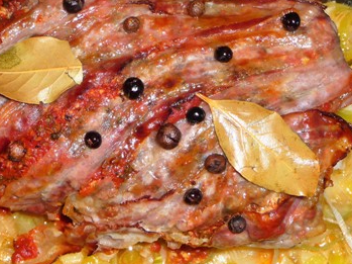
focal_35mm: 101
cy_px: 107
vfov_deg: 14.6
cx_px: 148
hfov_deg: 19.5
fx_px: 1026
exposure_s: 1/30
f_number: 4.3
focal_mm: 9.3
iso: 100
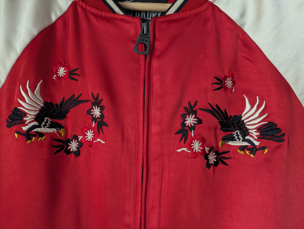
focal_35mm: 25
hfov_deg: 69.4
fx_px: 220
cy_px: 114
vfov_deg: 54.9
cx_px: 152
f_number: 1.89
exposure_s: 1/120
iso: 256
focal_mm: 5.43
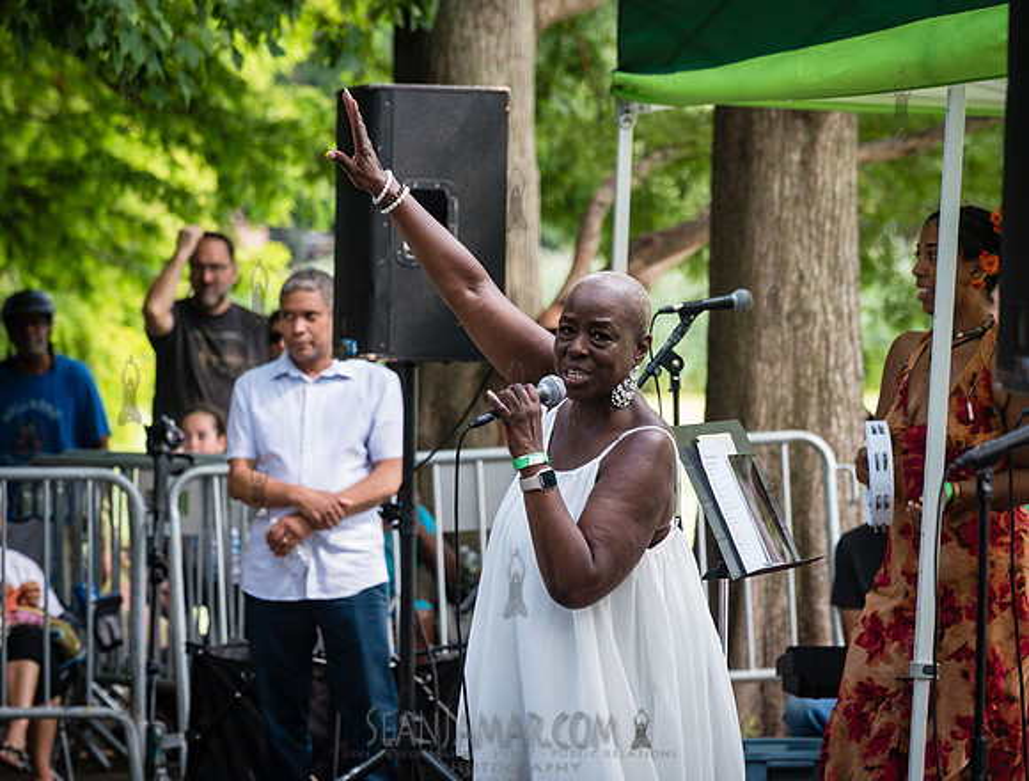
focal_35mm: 164
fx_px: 4907
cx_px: 484
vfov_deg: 9.1
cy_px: 361
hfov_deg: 12.0
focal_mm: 123
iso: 640
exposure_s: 1/500
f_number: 4
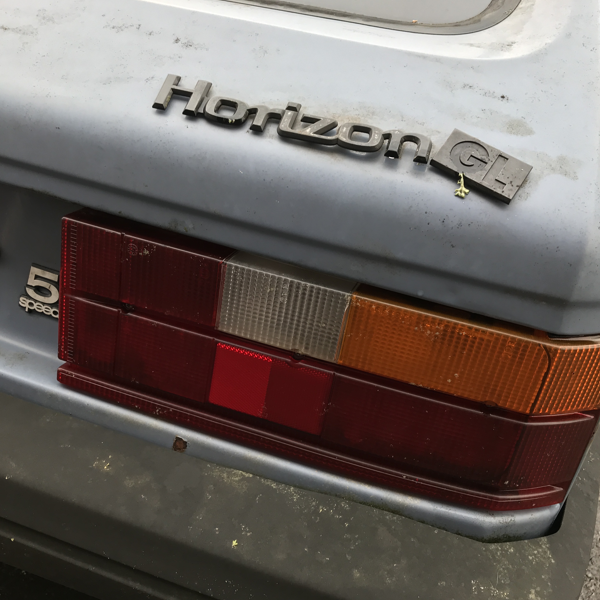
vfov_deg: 48.4
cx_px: 280
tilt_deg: -28.0
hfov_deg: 48.4
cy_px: 295
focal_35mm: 34
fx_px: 667
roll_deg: -4.3
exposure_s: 1/100
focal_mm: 3.99
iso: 32
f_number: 1.8
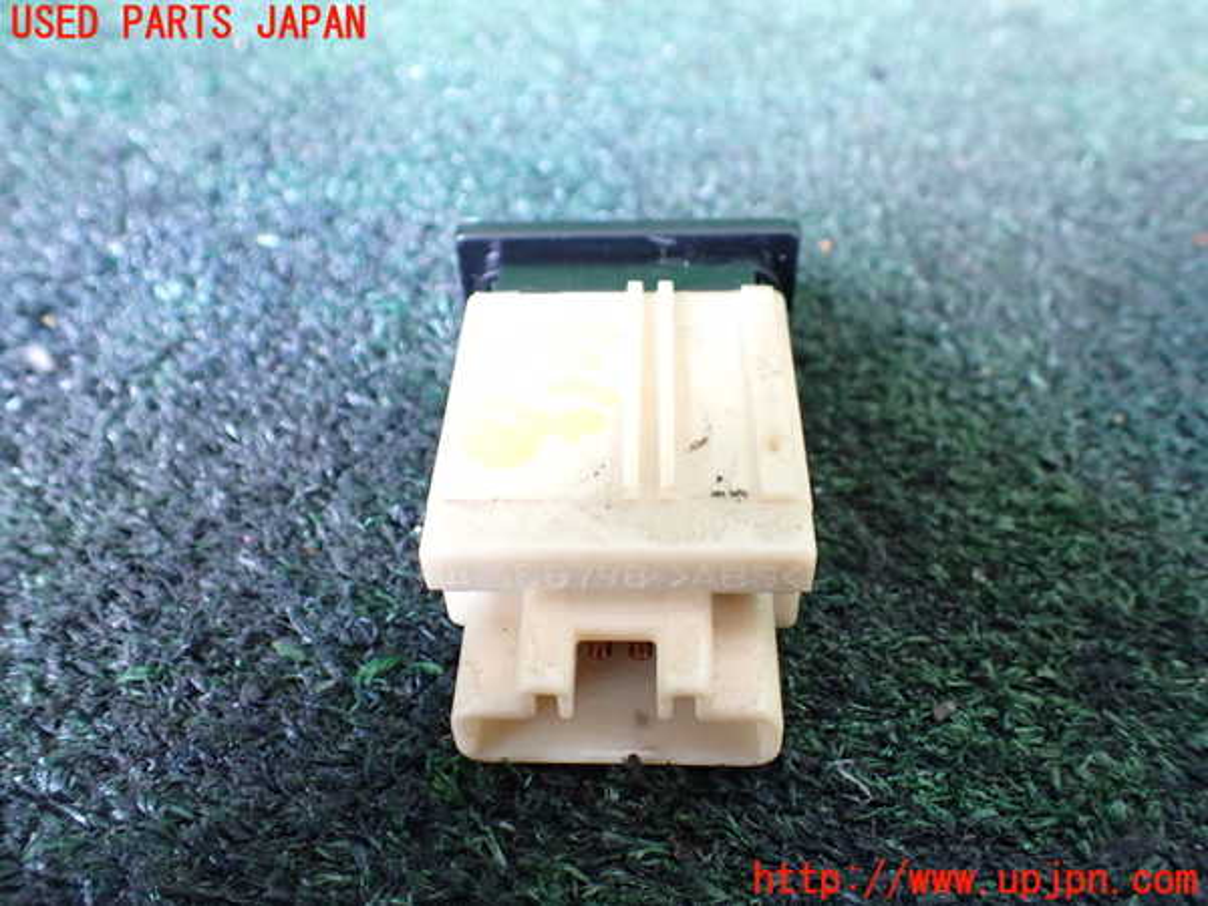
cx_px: 604
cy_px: 453
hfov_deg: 60.0
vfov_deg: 46.8
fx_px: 1047
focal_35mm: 30
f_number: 2.3
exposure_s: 1/30
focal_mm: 5.4
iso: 800
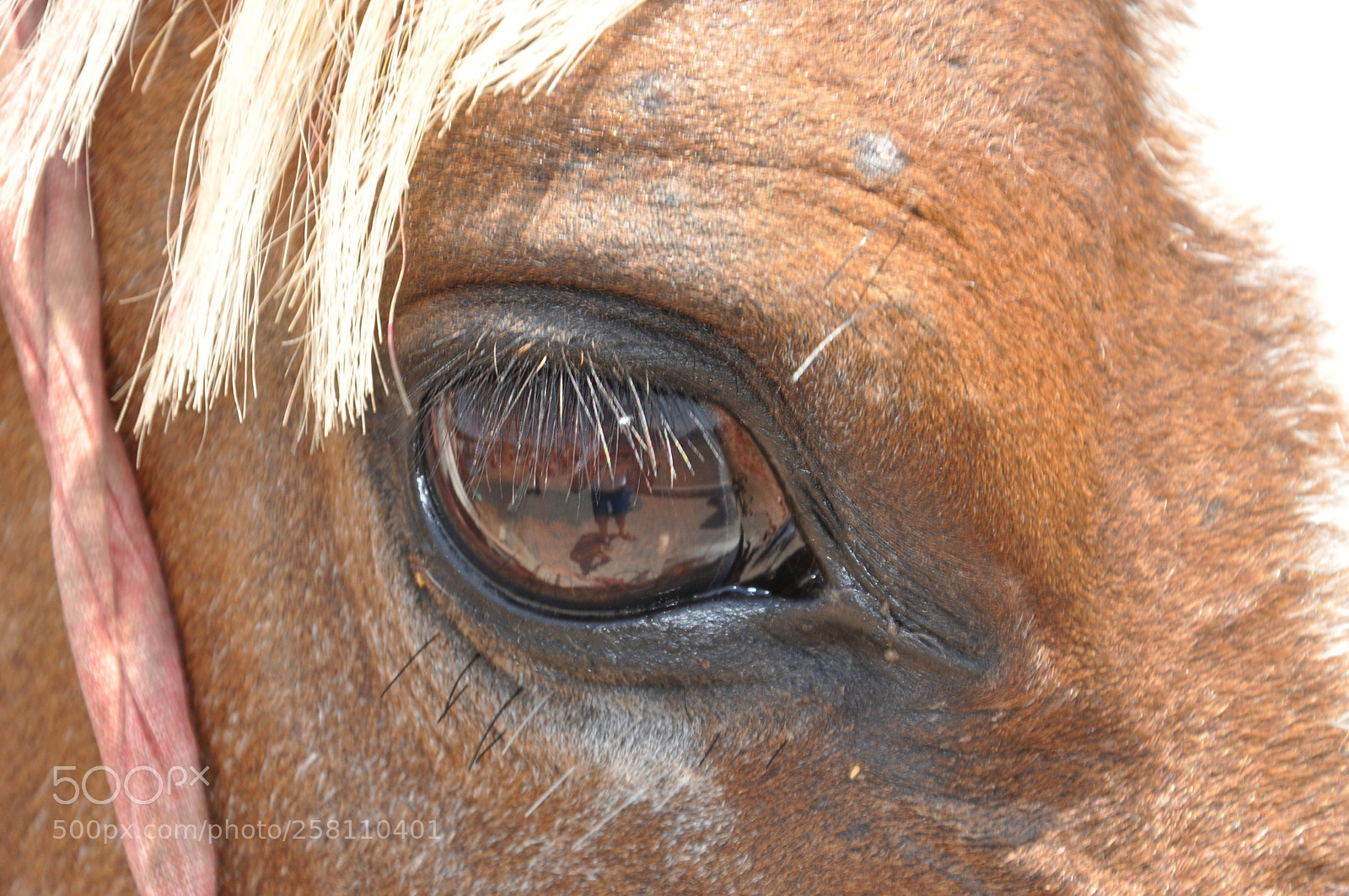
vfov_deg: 8.7
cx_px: 674
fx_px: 5895
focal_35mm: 158
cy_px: 448
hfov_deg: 13.1
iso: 400
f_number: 8
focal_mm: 105
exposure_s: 1/200
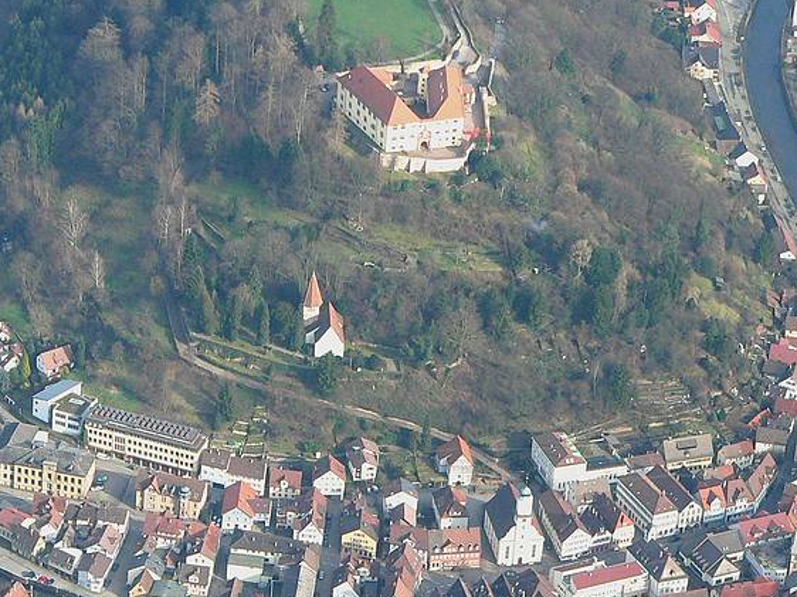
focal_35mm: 188
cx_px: 318
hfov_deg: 10.5
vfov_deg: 7.9
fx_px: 4327
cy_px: 349
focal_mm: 21.9
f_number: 4.6
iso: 200
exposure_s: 1/500
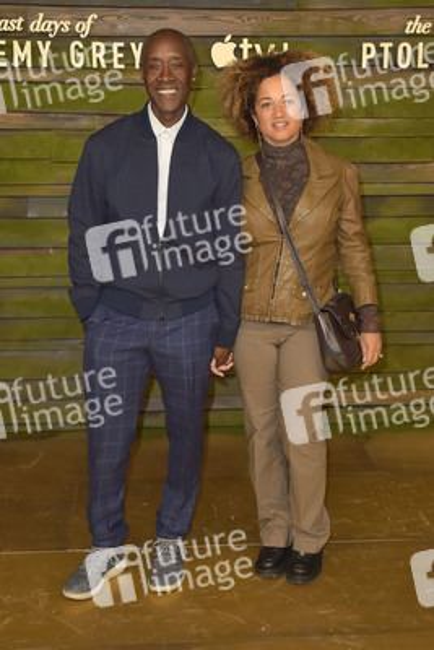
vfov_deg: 46.4
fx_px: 759
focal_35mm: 42
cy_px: 325
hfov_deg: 31.9
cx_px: 217
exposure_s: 1/250
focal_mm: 42
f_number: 7.1
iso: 320
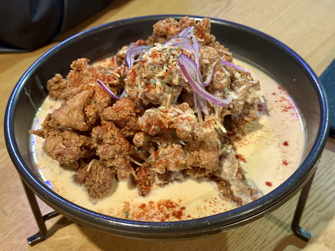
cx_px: 168
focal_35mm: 48
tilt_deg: -43.0
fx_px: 465
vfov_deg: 30.3
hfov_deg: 39.7
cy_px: 126
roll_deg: +1.9
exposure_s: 1/25
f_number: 1.78
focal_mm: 6.86
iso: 400
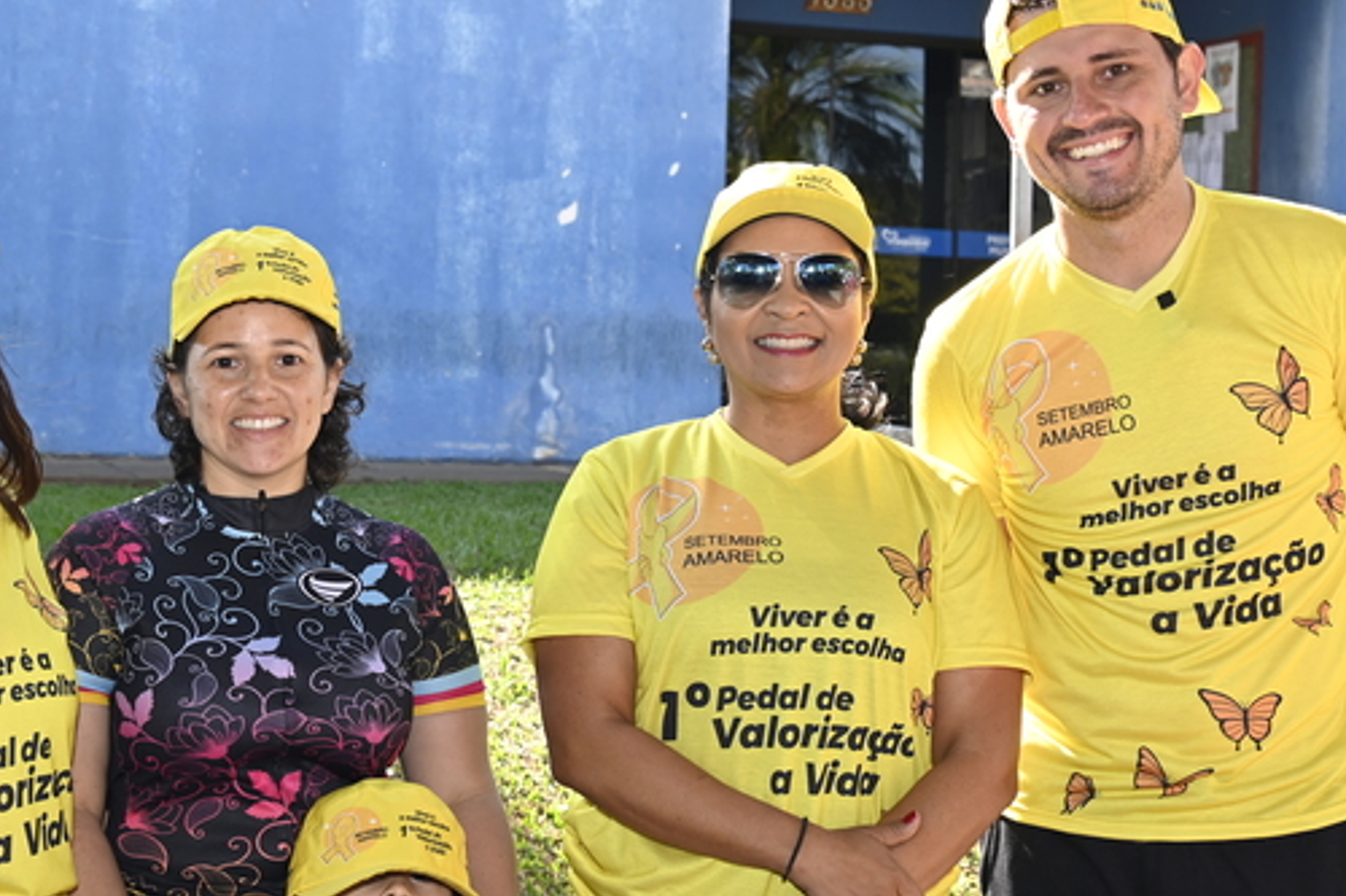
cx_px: 560
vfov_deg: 18.9
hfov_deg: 28.0
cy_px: 518
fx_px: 2691
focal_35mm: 72
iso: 200
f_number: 5.6
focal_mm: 40
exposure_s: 1/125
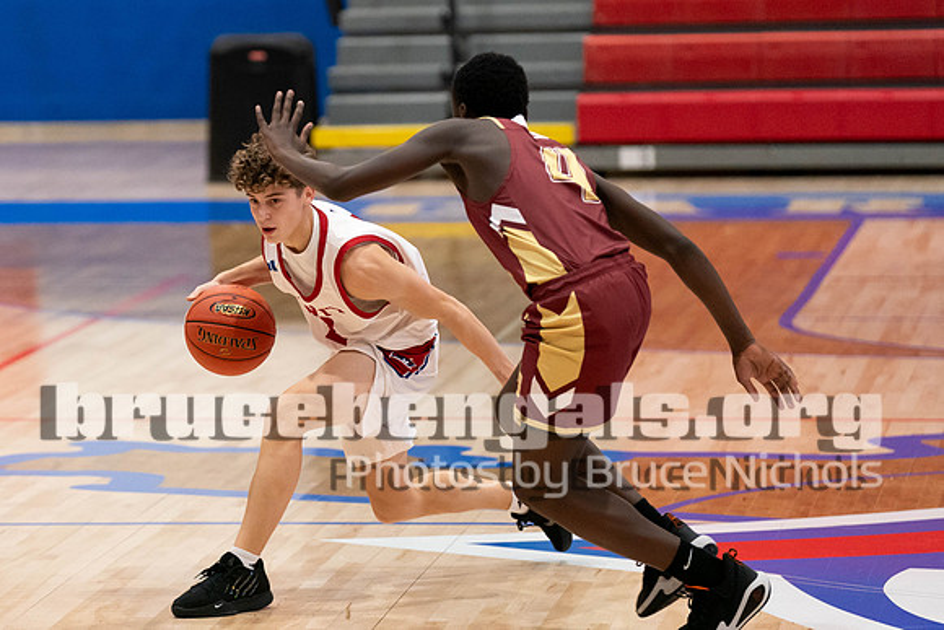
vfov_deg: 5.8
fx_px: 6196
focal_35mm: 236
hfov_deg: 8.7
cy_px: 236
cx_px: 259
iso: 4000
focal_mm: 152
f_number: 2.8
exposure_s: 1/1000
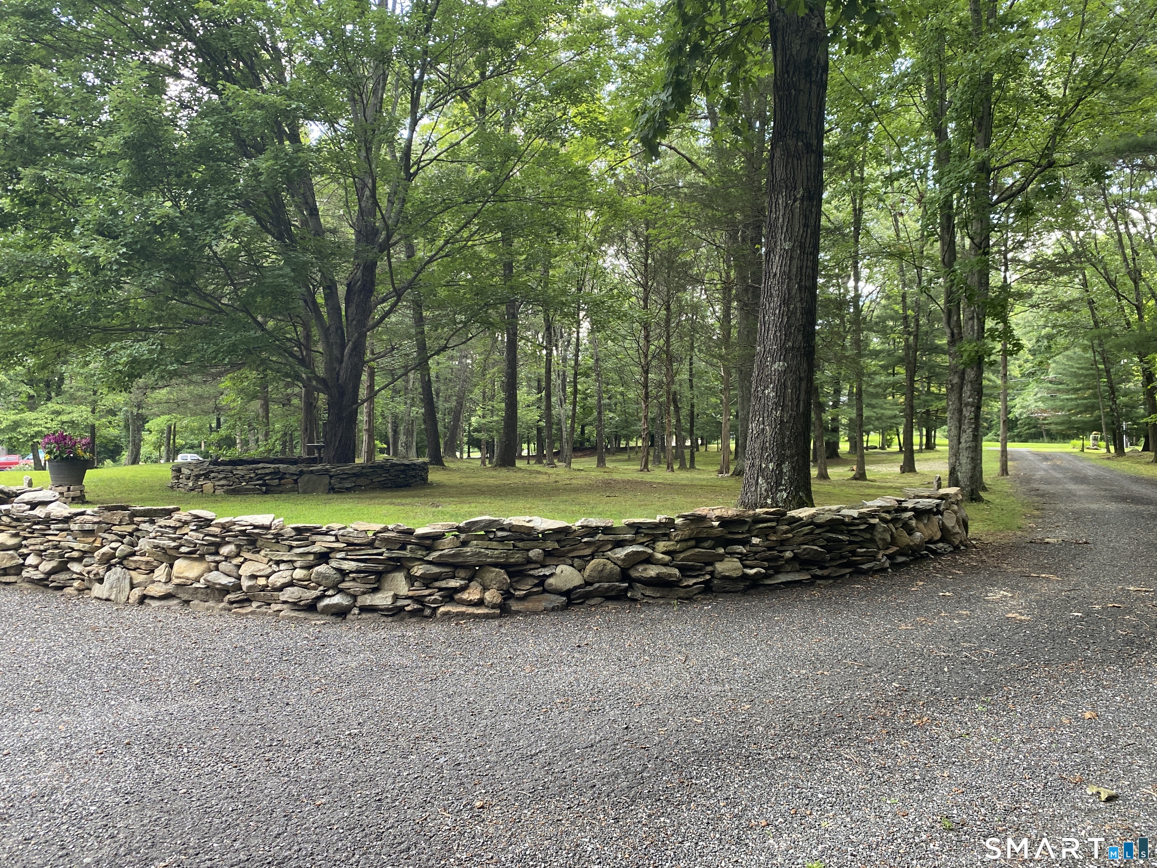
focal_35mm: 26
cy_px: 434
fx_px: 869
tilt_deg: +0.1
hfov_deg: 67.3
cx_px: 578
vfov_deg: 53.1
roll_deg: +0.2
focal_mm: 4.25
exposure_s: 1/102
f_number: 1.8
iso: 125
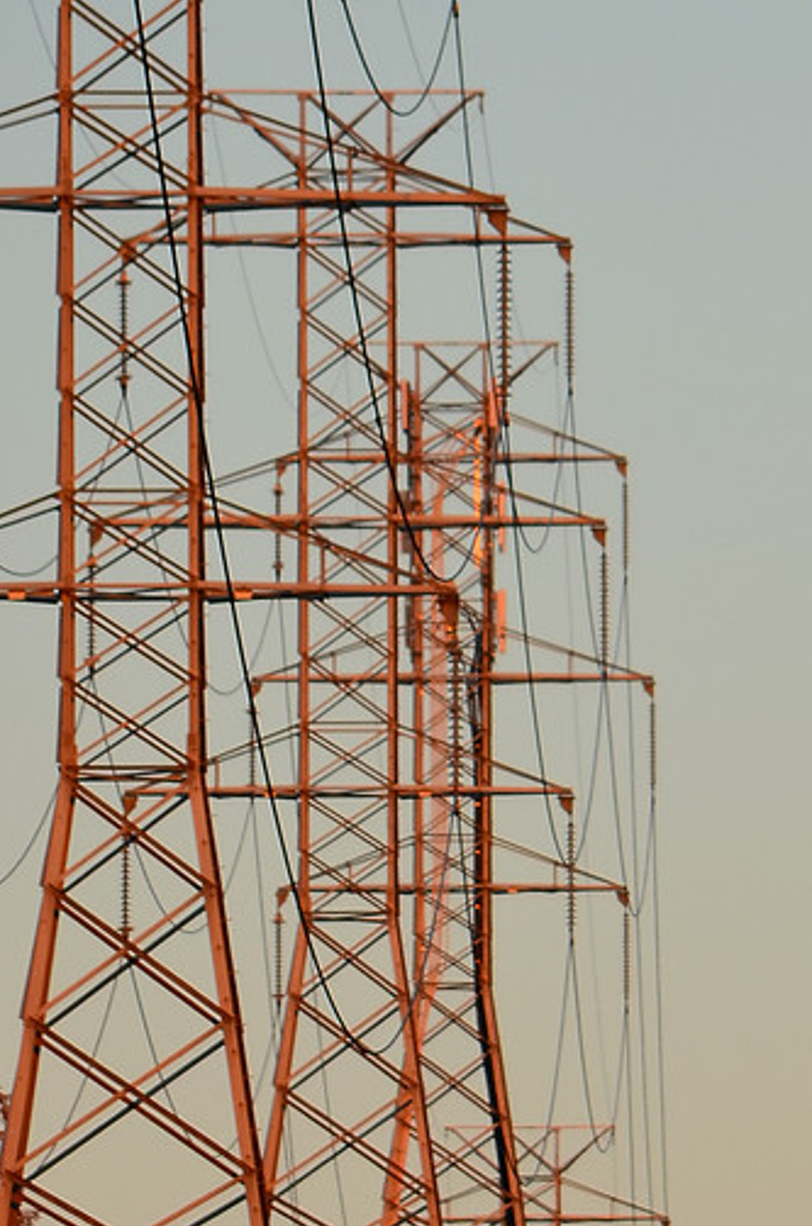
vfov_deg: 2.2
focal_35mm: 952
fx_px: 32363
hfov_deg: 1.4
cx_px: 734
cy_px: 812
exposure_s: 1/125
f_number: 5.3
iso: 100
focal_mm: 220
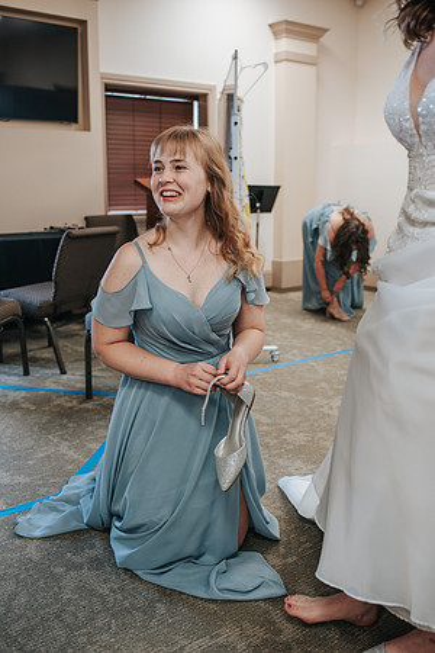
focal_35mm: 35
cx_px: 218
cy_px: 326
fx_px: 634
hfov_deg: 37.9
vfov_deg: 54.4
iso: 640
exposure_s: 1/125
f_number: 2.8
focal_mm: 35
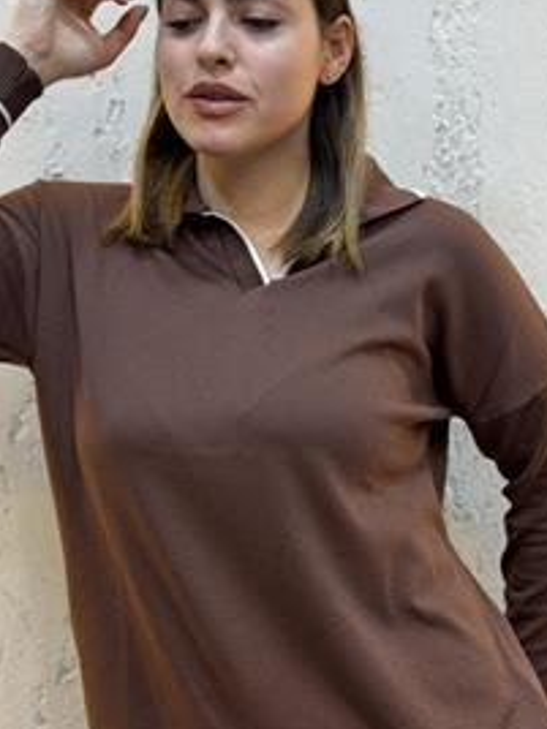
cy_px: 352
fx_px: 1559
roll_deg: -1.0
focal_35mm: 74
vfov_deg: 26.3
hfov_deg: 19.9
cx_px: 245
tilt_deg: -5.7
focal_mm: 6.76
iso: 80
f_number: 1.78
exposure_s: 1/100
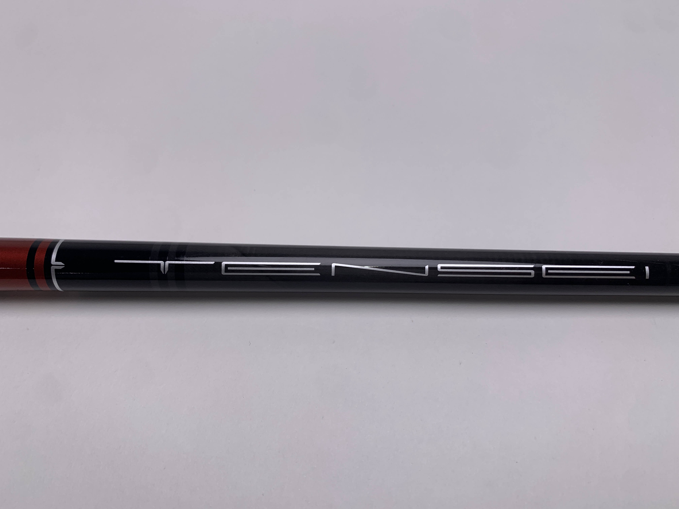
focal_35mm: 26
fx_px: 510
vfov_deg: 53.1
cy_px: 254
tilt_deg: -57.4
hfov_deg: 67.3
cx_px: 340
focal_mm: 4.25
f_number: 1.8
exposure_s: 1/389
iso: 25
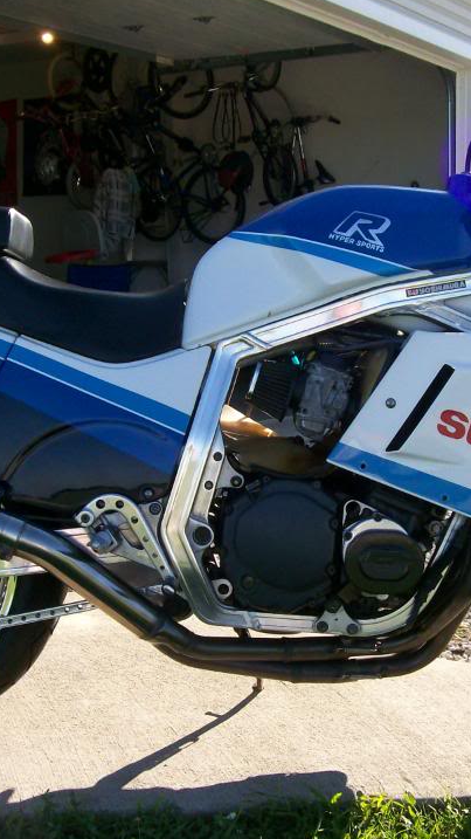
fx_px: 1244
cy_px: 436
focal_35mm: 56
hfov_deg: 21.4
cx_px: 268
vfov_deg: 37.2
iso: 80
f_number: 4.8
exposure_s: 1/280
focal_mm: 6
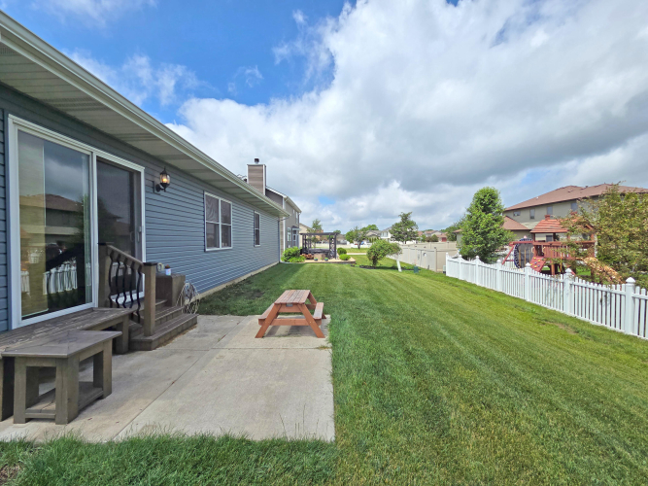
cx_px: 324
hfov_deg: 106.2
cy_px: 243
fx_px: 243
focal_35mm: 13
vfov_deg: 89.9
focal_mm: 2.2
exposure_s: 1/2835
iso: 50
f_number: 2.2
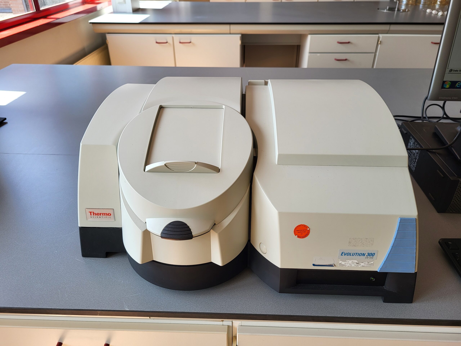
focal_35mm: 26
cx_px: 230
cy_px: 173
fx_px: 346
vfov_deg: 53.1
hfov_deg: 67.3
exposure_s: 1/242
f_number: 1.8
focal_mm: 5.4
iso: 40
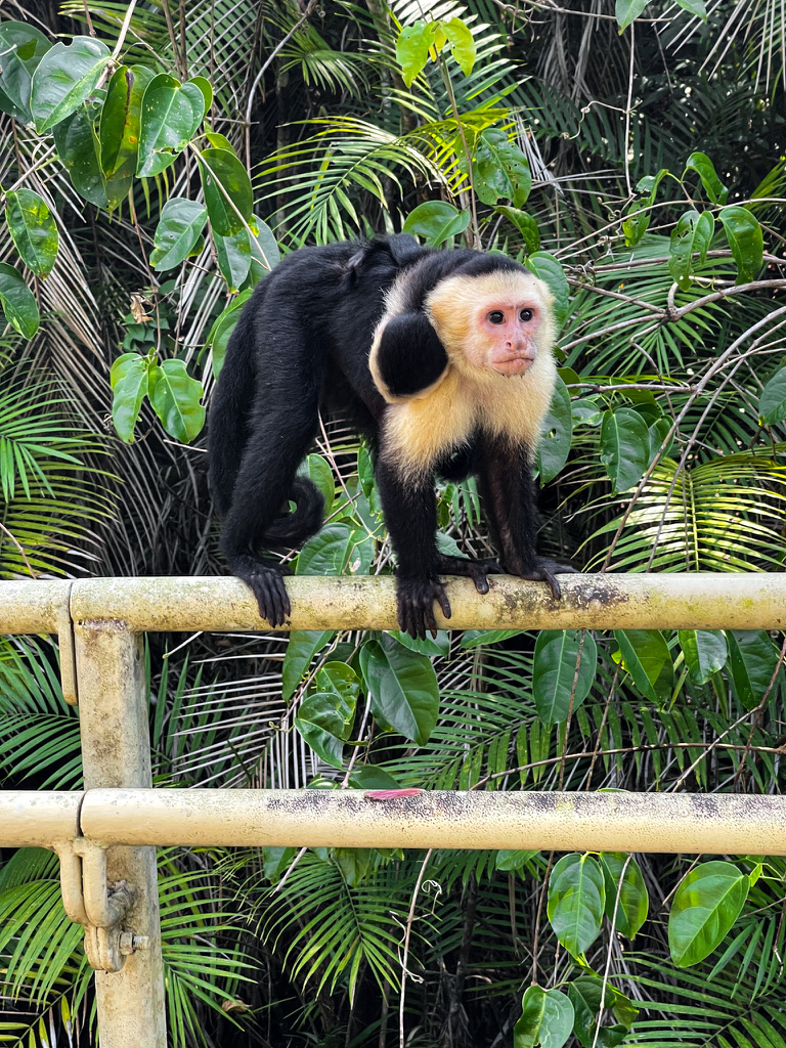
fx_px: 1938
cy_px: 524
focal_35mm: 64
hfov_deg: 22.9
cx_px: 393
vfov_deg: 30.3
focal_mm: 7.5
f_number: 2.2
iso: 64
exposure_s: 1/100
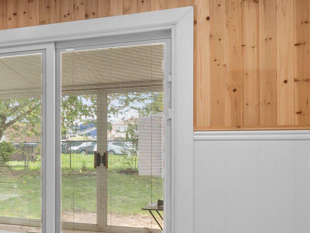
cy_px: 165
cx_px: -122
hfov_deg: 27.9
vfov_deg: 27.3
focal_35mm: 53
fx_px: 475
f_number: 8
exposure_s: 1/8
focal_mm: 17
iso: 800
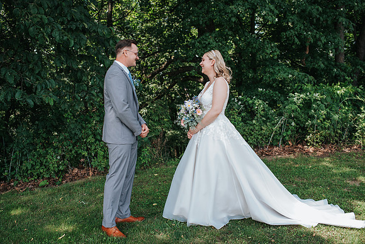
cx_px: 182
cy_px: 122
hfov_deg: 54.4
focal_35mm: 35
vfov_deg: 37.9
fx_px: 355
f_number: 2.8
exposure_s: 1/200
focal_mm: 35
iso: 100
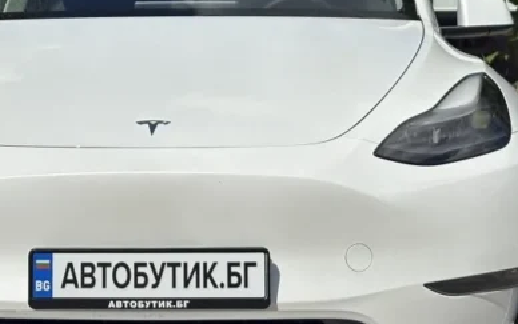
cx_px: 182
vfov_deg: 12.0
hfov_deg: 19.1
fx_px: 1540
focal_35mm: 109
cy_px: 57
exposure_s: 1/7042
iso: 25
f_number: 1.6
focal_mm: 5.96
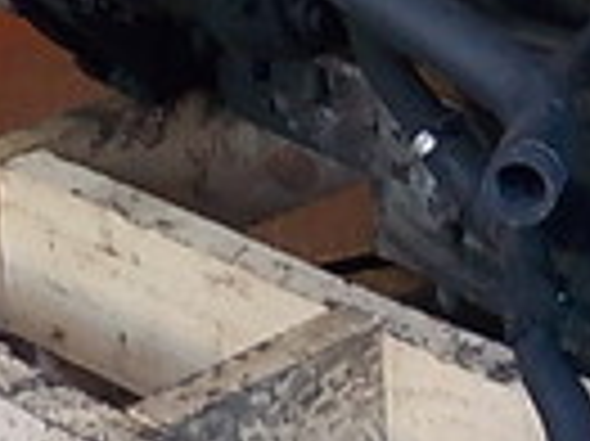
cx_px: 896
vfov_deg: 9.5
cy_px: -405
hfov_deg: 12.7
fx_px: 2503
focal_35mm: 147
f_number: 3.3
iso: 250
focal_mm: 4.1
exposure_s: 1/30
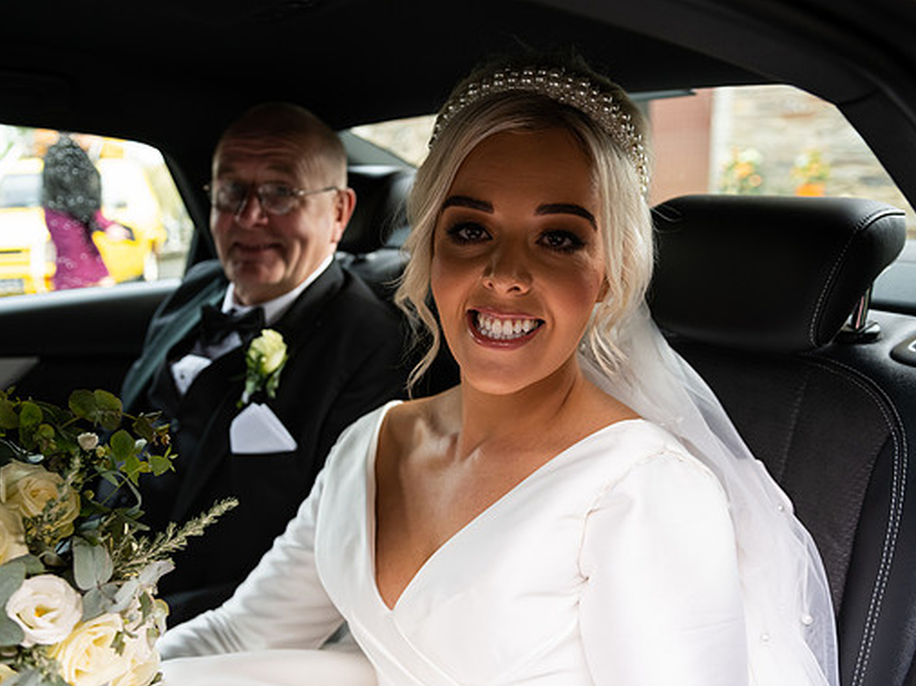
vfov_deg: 44.1
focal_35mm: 32
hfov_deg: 56.8
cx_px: 431
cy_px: 348
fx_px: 846
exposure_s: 1/320
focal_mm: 29
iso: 800
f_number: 3.5
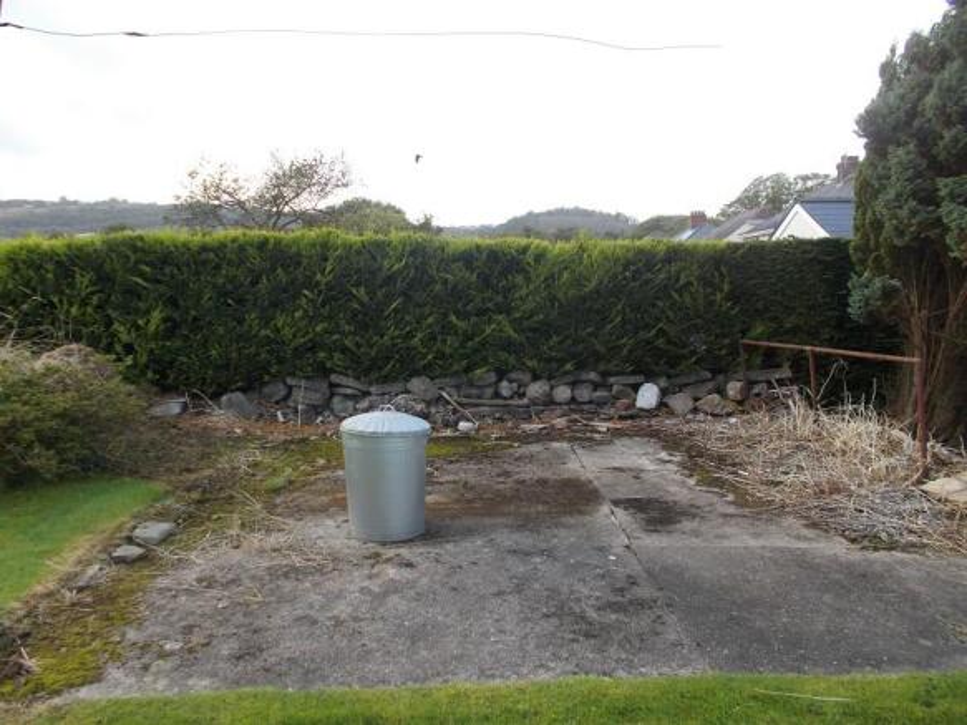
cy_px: 362
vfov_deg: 53.0
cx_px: 484
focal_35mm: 26
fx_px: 726
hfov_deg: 67.3
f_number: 3.2
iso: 80
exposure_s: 1/125
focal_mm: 4.6
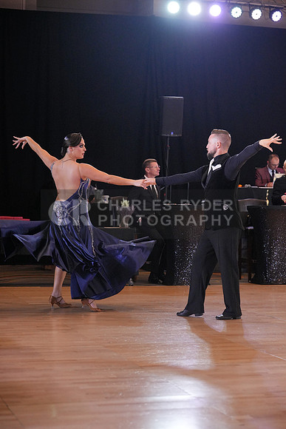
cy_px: 214
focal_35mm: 80
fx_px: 953
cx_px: 143
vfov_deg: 25.4
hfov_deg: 17.1
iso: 2500
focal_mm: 80
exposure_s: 1/500
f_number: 4
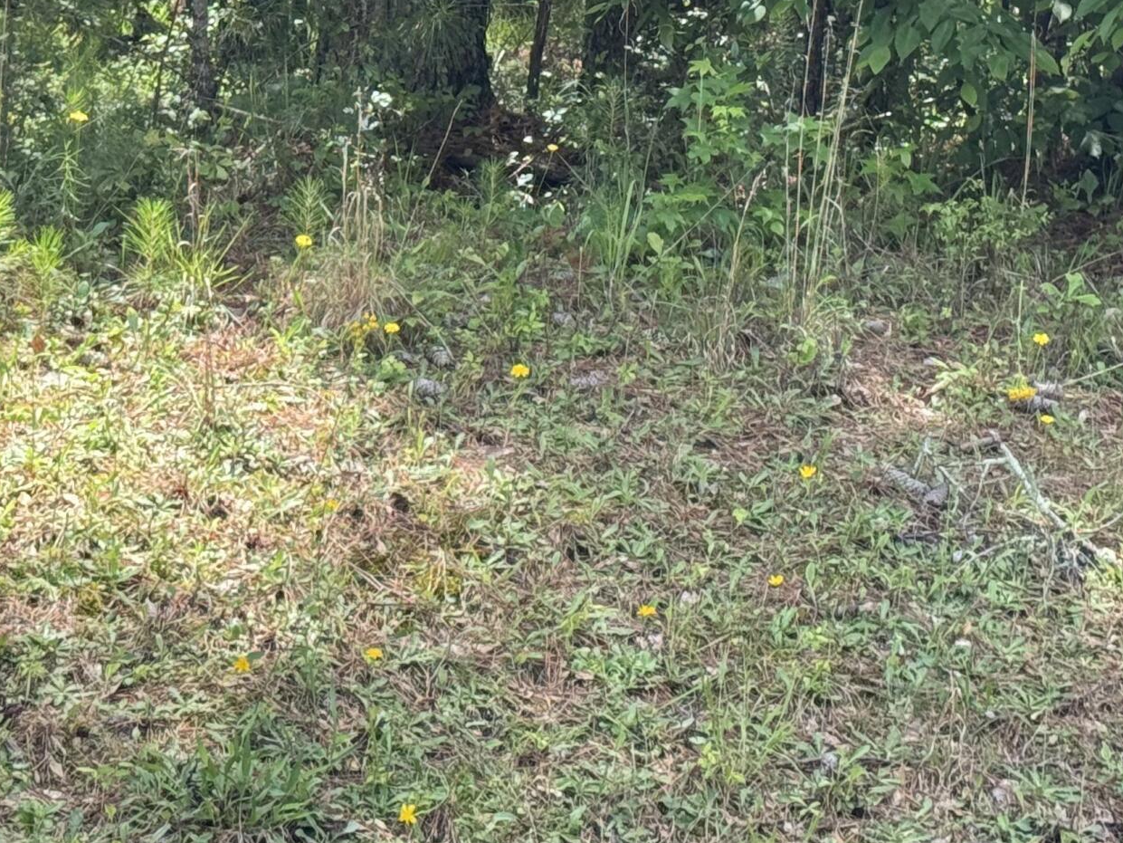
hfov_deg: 17.0
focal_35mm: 116
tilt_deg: +6.0
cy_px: -61
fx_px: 3764
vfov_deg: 12.6
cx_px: 437
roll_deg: -1.6
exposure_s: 1/535
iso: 64
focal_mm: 6.76
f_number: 1.78
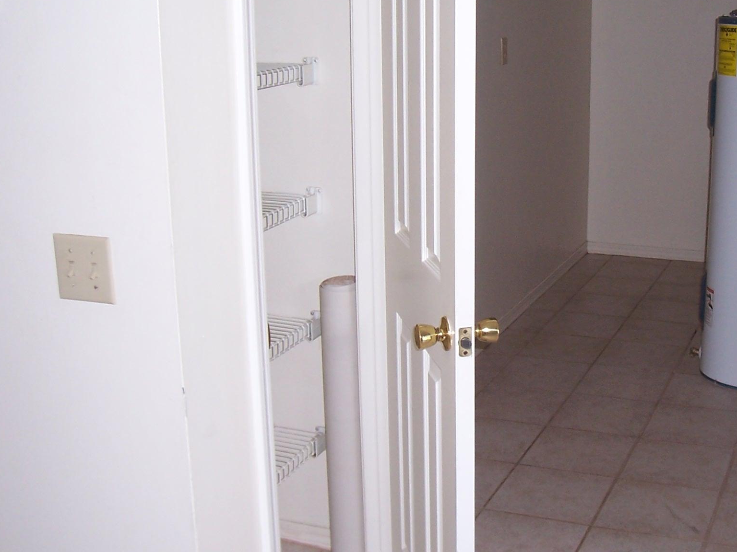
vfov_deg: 28.6
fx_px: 1086
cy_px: 262
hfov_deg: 37.0
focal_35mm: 51
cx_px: 504
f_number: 2.7
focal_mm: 5.6
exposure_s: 1/60
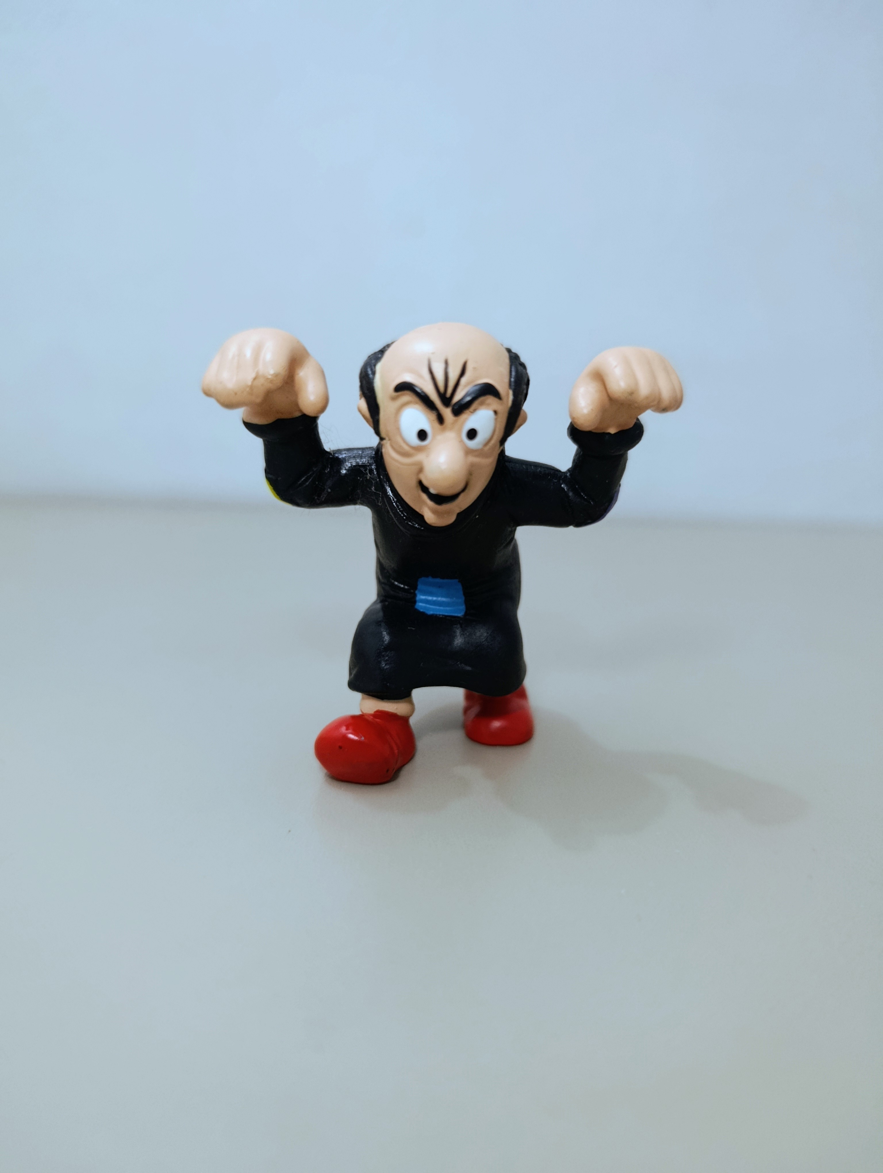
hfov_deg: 59.0
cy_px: 586
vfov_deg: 73.8
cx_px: 442
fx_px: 780
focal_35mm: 23
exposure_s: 1/33.3
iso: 1235
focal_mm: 6.11
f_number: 1.65
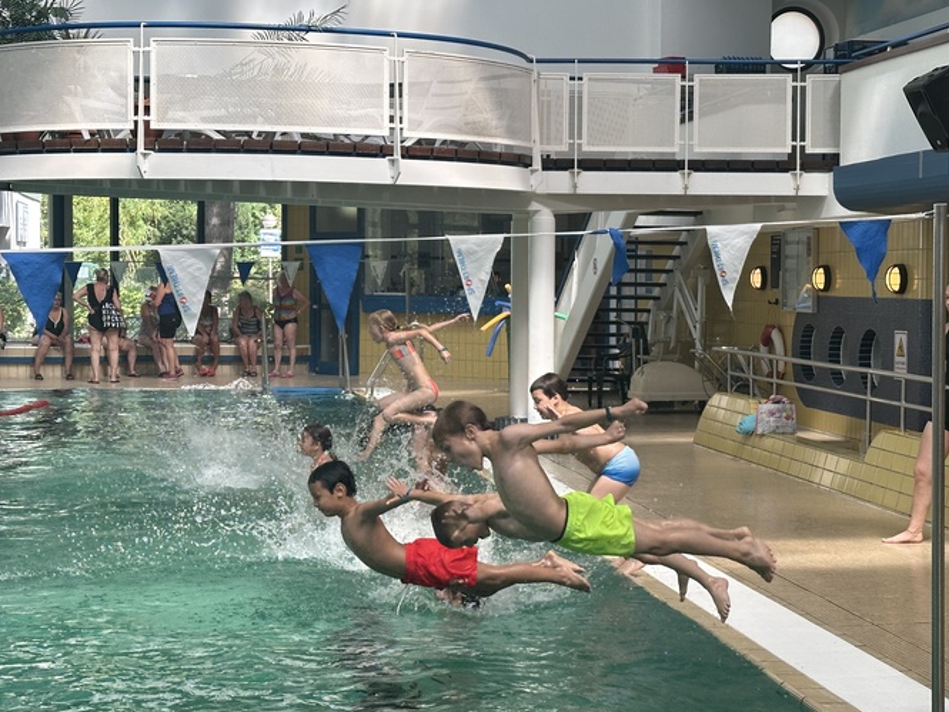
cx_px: 548
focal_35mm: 69
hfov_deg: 28.1
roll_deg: -0.1
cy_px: 339
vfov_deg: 21.3
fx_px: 1892
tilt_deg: -2.6
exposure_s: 1/319
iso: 64
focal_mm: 6.86
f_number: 1.78
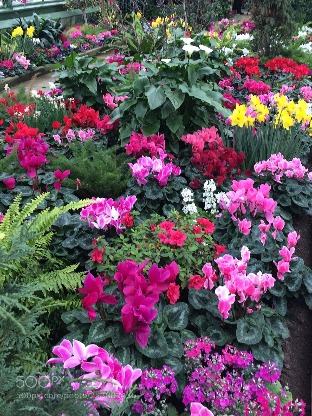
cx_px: 156
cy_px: 208
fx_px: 349
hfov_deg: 48.2
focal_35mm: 29
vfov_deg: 61.7
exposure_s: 1/120
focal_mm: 4.15
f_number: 2.2
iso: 40
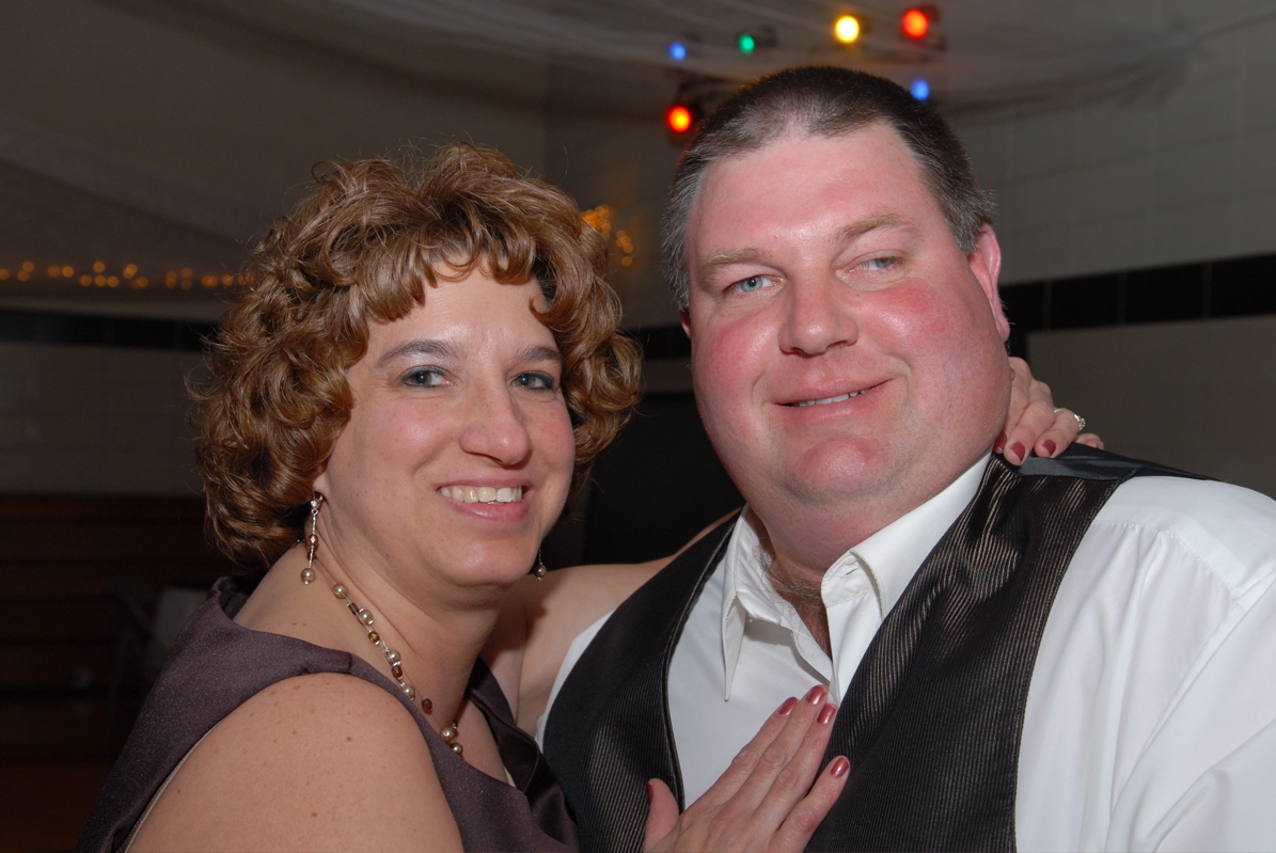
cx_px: 638
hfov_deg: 41.1
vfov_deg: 28.1
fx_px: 1703
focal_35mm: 48
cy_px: 426
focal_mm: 32
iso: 250
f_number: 5
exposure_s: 1/60
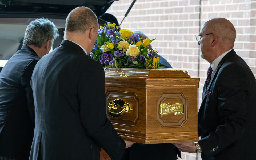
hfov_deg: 18.8
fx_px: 772
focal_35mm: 111
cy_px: 71
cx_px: 132
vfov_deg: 11.8
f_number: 3.2
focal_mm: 70
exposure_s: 1/100
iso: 200
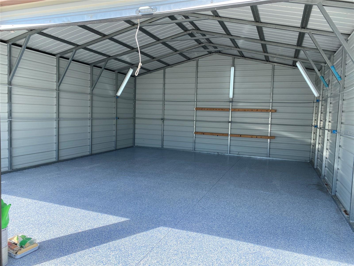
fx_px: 266
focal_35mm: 26
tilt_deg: -4.1
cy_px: 133
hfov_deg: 67.3
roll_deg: -1.9
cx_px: 177
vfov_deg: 53.1
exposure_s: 1/715
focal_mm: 4.25
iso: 32
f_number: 1.8
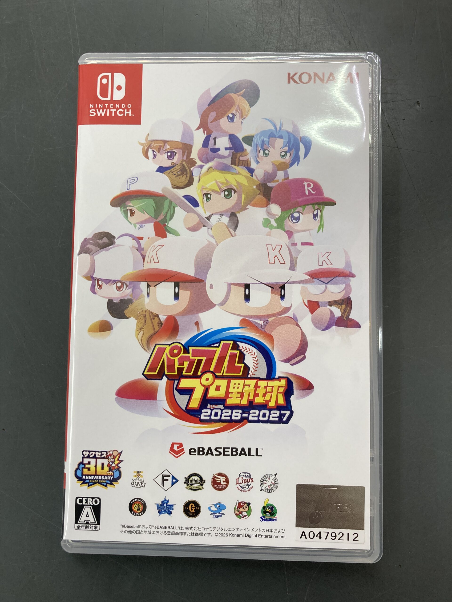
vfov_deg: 63.4
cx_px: 226
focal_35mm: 28
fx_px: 487
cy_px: 301
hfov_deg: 49.7
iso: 64
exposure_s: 1/120
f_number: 1.8
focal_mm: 3.99
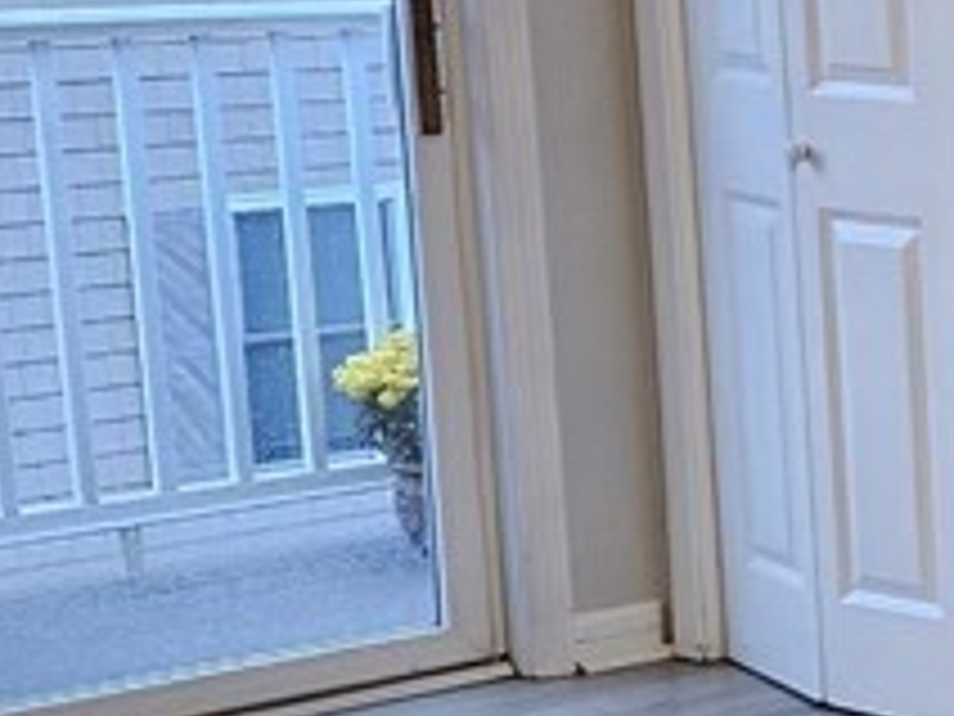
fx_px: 3059
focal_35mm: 111
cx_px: 2187
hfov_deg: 13.6
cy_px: 315
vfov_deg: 13.3
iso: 640
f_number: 1.8
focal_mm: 5.4
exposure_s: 1/120
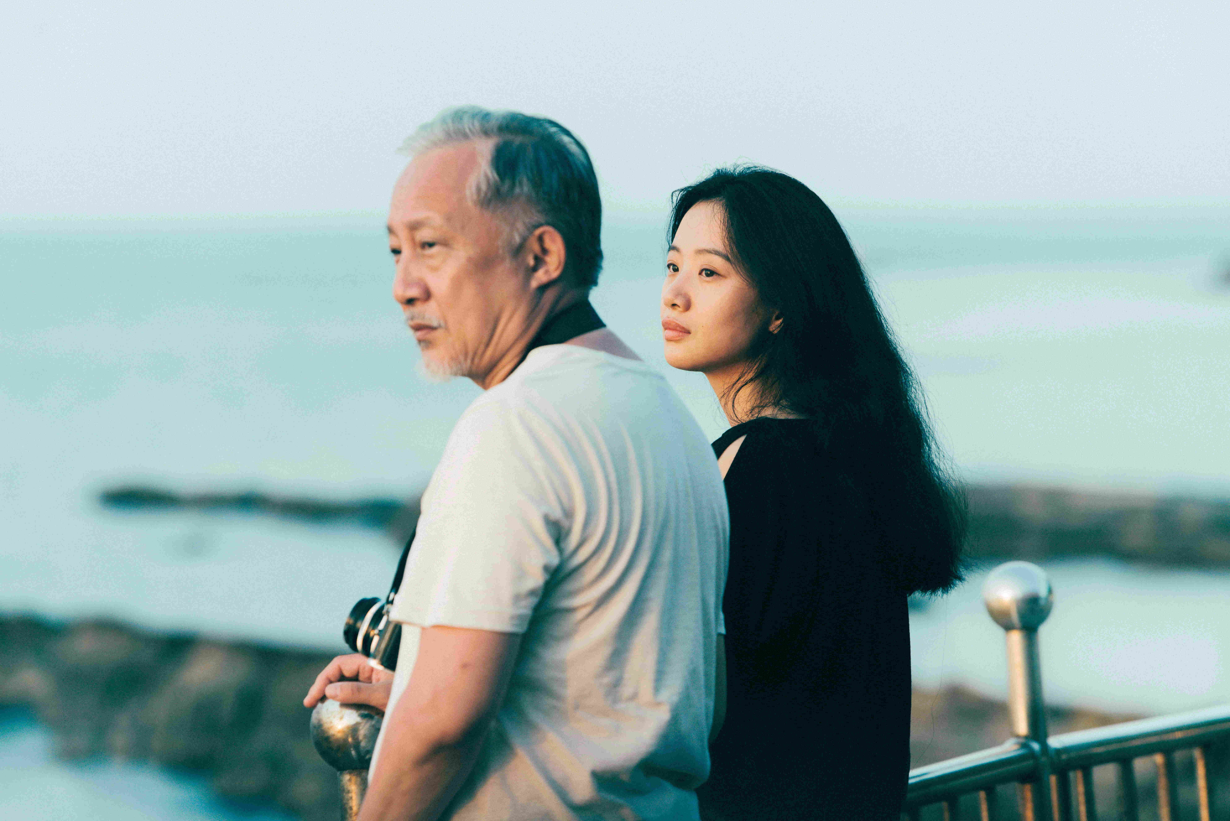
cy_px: 410
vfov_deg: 8.1
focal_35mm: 170
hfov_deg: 12.1
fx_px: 5809
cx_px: 615
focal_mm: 170
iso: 320
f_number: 4.5
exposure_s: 1/200
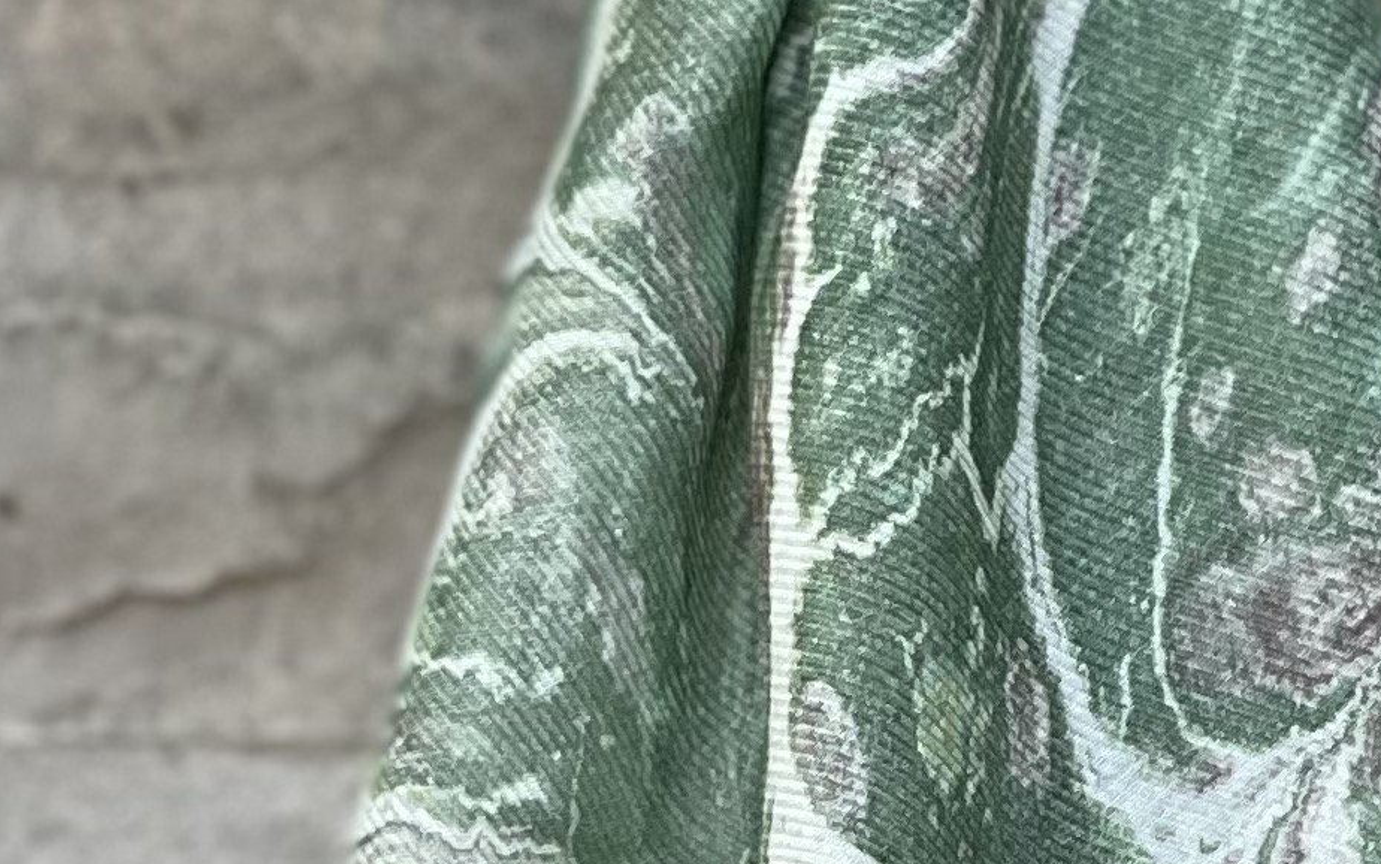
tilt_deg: -0.9
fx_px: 11143
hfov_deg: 7.1
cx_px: 979
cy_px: 1431
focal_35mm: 296
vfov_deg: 4.4
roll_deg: +1.0
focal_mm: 7.5
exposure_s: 1/121
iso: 40
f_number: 2.2
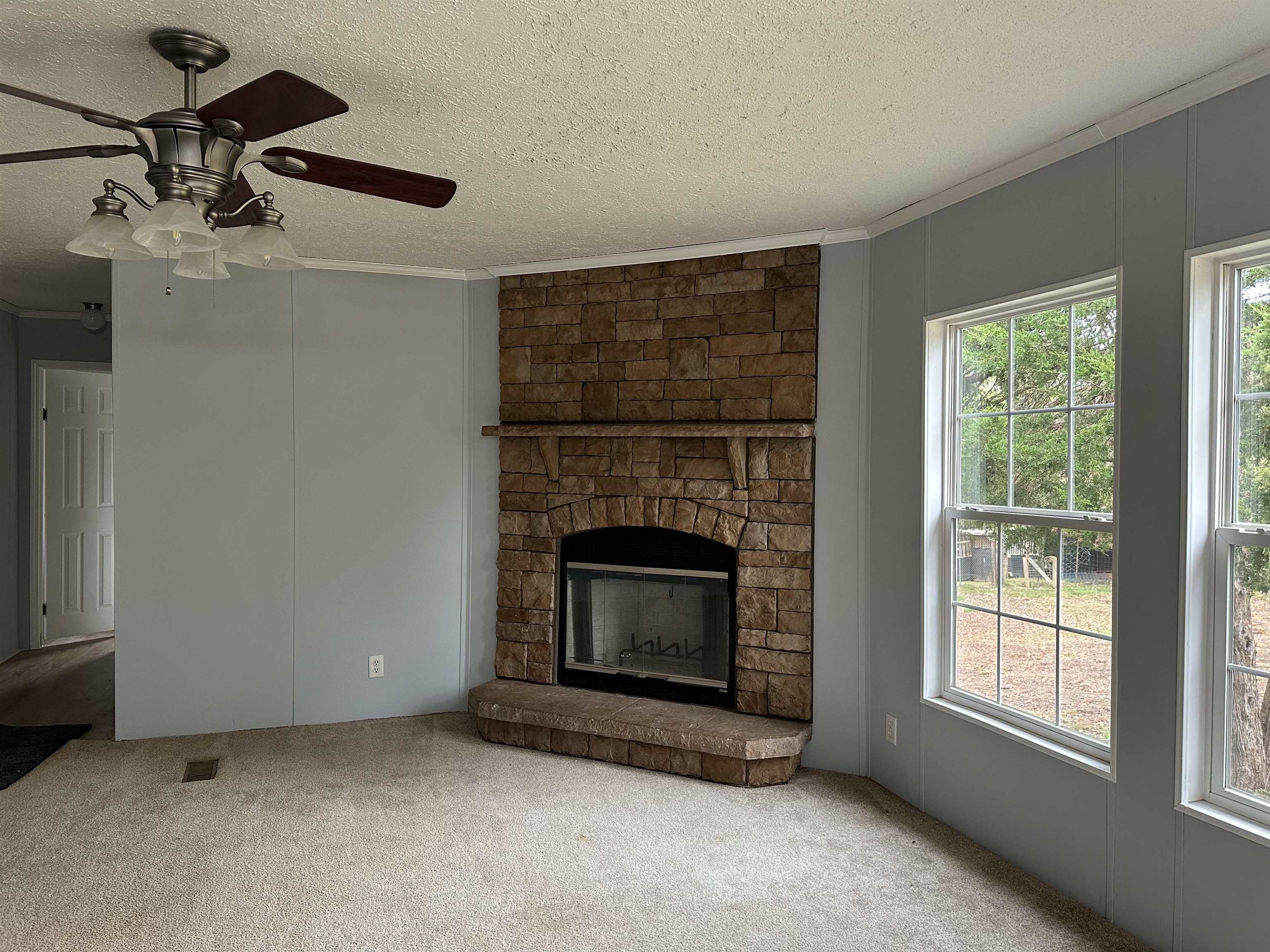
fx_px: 881
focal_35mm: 24
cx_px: 635
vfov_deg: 56.8
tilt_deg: -0.9
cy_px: 476
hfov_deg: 71.6
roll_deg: -0.3
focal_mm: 6.86
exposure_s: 1/60
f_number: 1.78
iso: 200
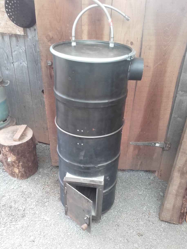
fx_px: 223
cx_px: 94
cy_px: 124
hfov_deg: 45.4
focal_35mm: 31
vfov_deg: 58.4
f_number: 2.2
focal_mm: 3.31
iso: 100
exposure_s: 1/20
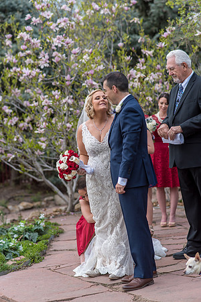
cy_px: 151
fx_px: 712
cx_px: 100
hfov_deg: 16.1
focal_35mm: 85
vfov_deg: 23.9
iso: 100
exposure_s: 1/400
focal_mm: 85
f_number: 2.8
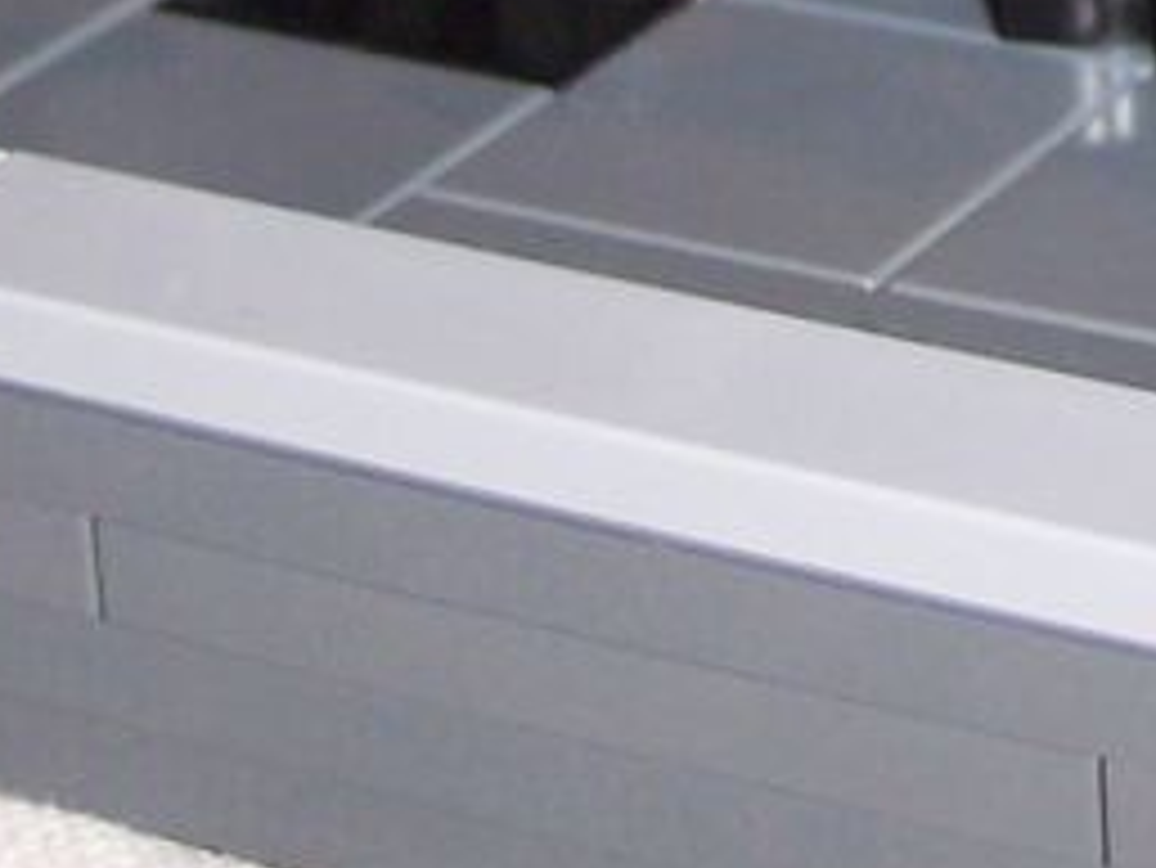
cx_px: 1597
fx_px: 6315
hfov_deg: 10.2
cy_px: -994
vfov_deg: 7.5
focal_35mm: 189
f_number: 2.8
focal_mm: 8
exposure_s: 1/30
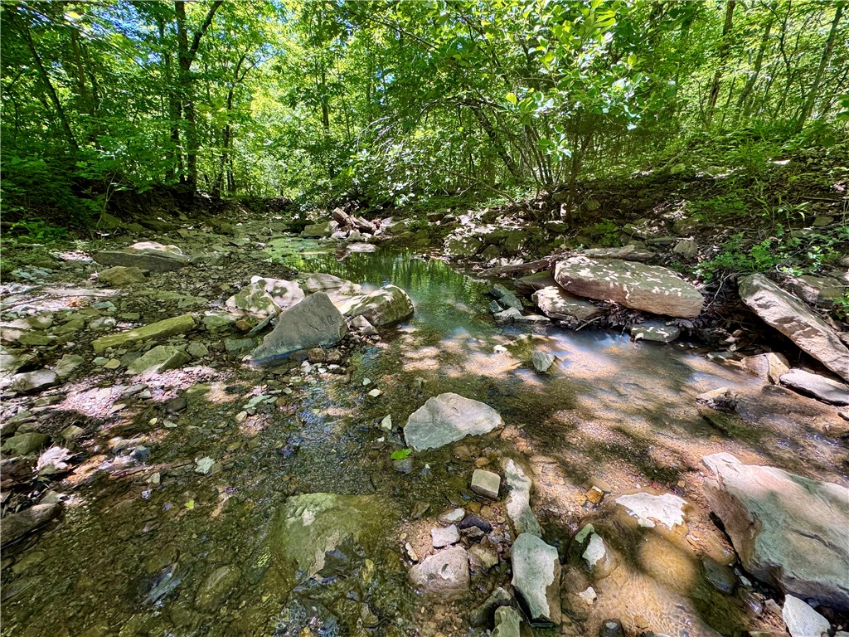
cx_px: 424
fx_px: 343
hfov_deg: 102.1
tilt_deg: -20.6
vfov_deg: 85.7
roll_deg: -0.9
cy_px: 318
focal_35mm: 14
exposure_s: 1/99
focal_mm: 2.22
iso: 50
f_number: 2.2
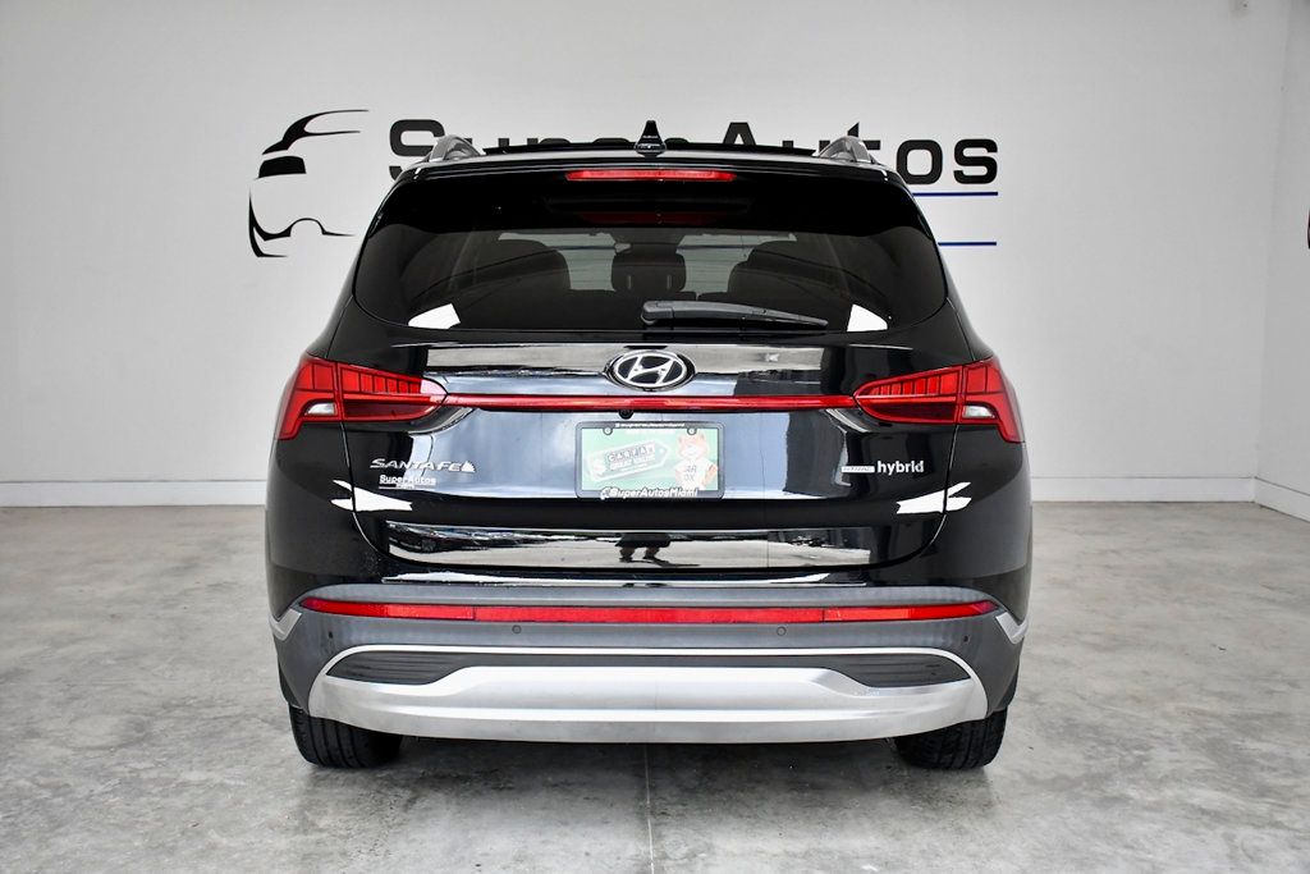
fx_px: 1419
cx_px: 655
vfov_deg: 34.2
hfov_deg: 49.5
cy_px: 437
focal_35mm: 39
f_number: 4.5
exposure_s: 1/1600
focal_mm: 26
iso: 2500
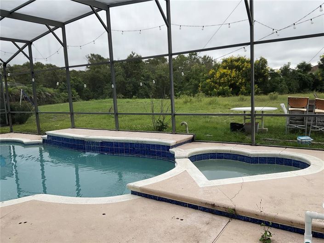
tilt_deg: -7.3
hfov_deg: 61.7
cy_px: 122
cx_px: 162
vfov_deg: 48.2
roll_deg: +1.6
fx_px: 271
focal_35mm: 29
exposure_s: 1/400
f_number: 1.8
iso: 16
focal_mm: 3
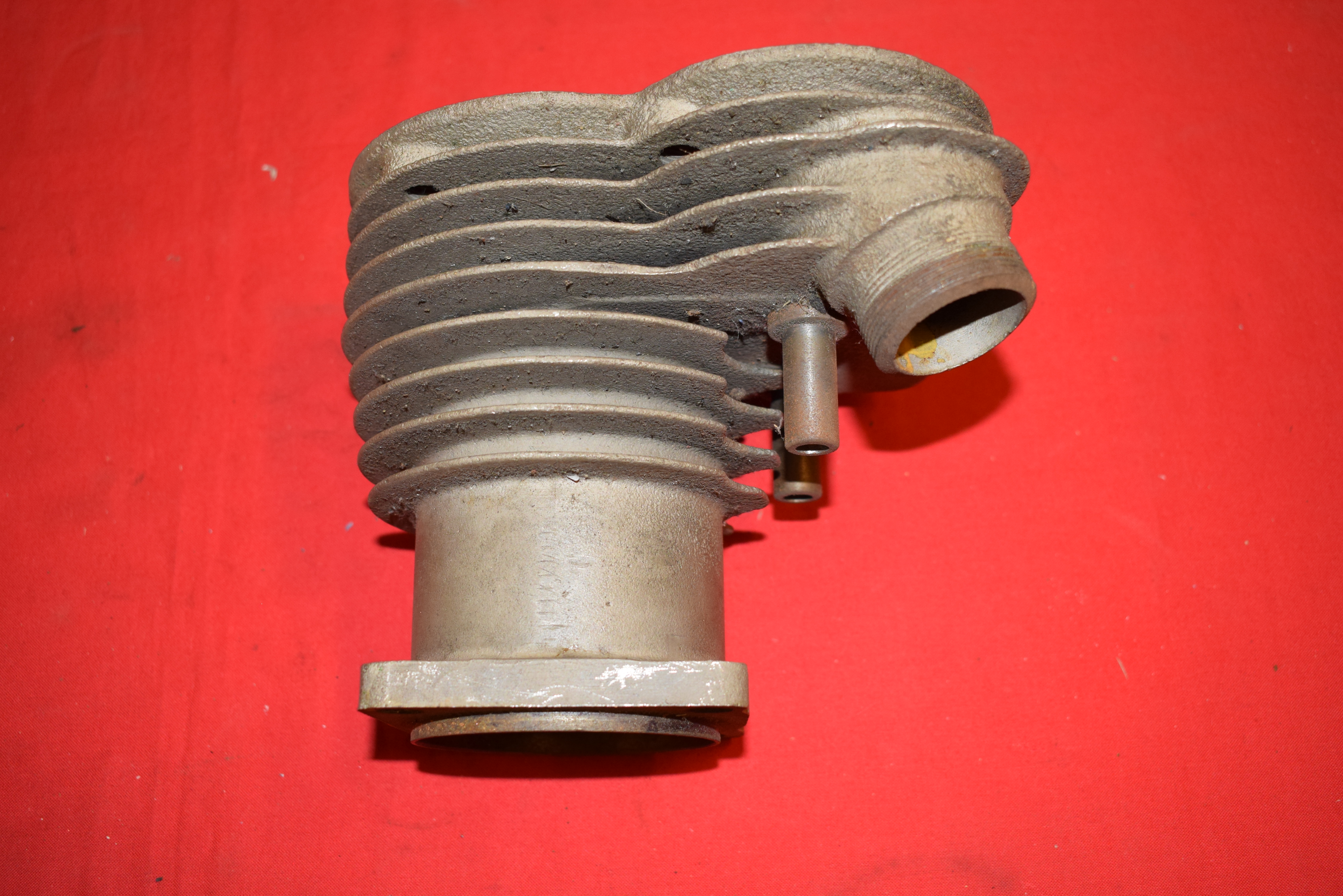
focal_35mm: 39
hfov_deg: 49.5
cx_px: 672
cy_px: 448
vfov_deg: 34.2
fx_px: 1455
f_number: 5
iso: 640
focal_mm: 26
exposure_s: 1/100
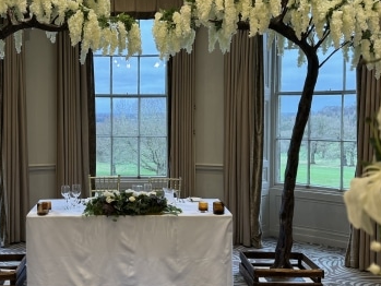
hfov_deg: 42.3
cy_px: 126
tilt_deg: -2.7
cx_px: 126
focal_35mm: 44
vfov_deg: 32.9
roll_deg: +0.2
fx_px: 484
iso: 125
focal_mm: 6.86
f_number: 1.78
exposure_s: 1/100
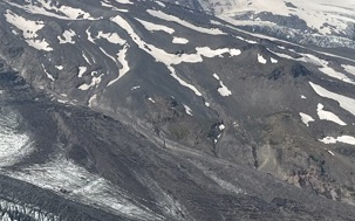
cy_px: 19
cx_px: 100
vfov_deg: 15.0
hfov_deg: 23.9
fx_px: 832
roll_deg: +3.7
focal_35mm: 86
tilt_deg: -0.8
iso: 80
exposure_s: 1/7576
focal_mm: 6.86
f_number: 1.78
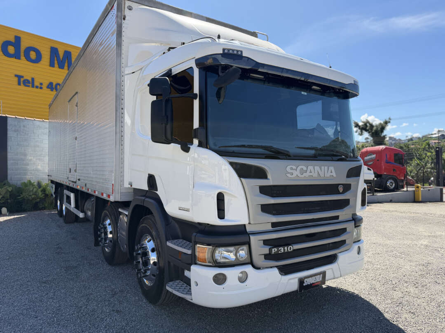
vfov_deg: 56.8
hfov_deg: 71.6
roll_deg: +1.2
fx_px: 309
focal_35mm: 24
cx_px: 222
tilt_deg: +0.0
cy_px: 166
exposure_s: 1/2703
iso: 80
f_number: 1.78
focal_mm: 6.76
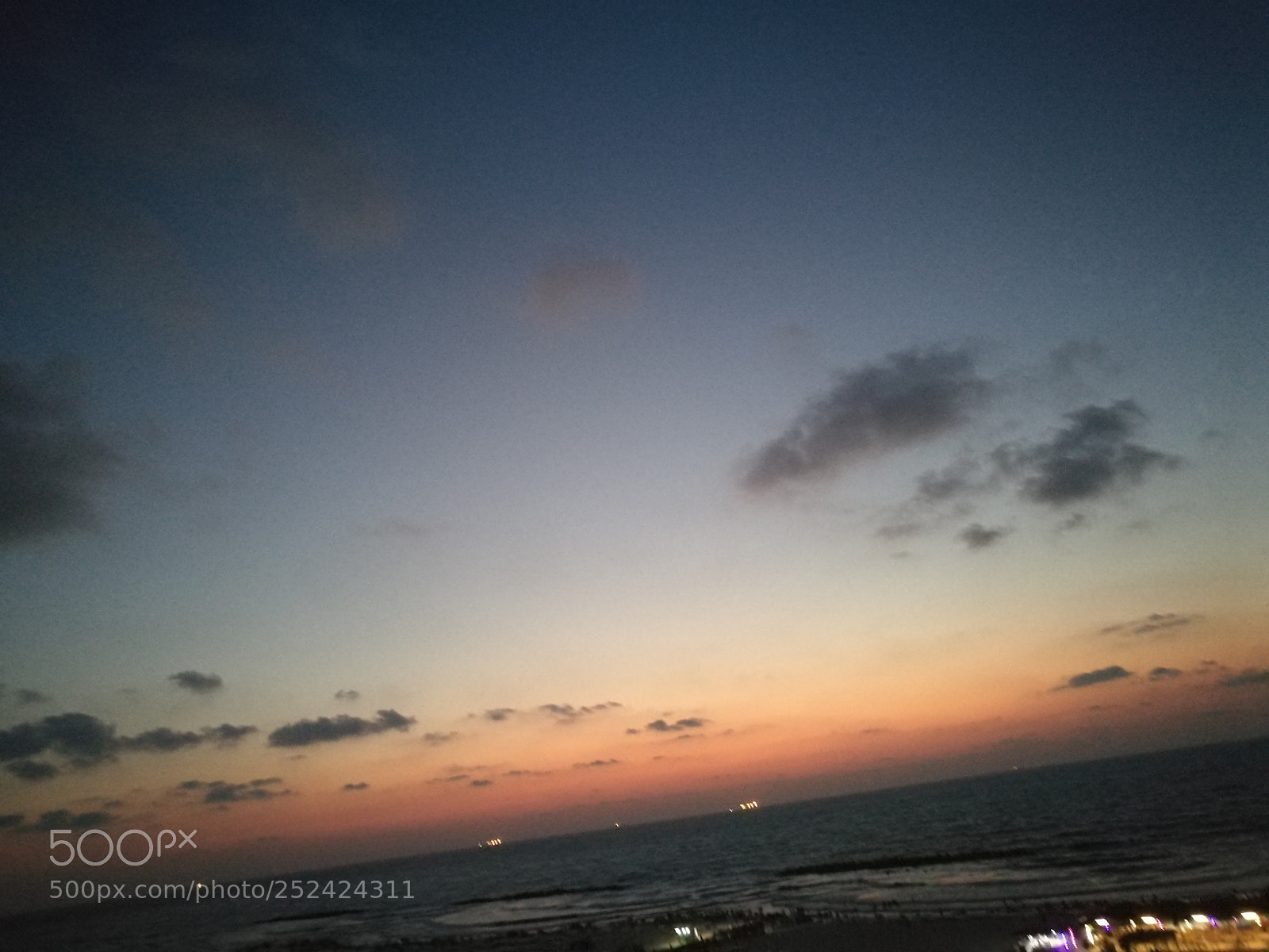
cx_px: 634
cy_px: 476
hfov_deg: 65.3
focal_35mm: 27
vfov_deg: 51.4
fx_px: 990
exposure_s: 1/16.7
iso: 2000
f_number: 2.2
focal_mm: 4.5
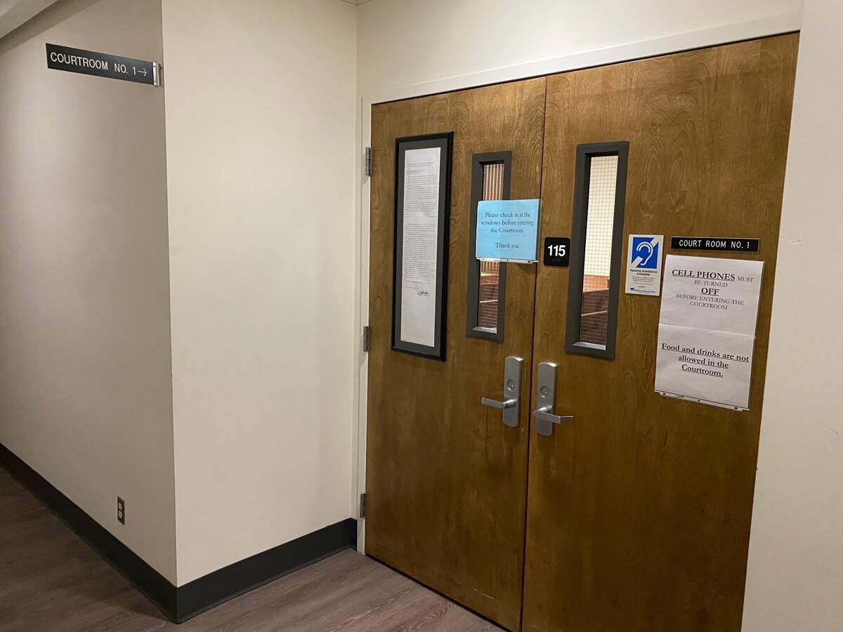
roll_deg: -1.2
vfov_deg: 53.1
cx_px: 422
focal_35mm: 26
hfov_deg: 67.3
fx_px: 633
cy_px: 316
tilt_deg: -6.3
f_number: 1.8
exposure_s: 1/30
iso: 500
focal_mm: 4.25
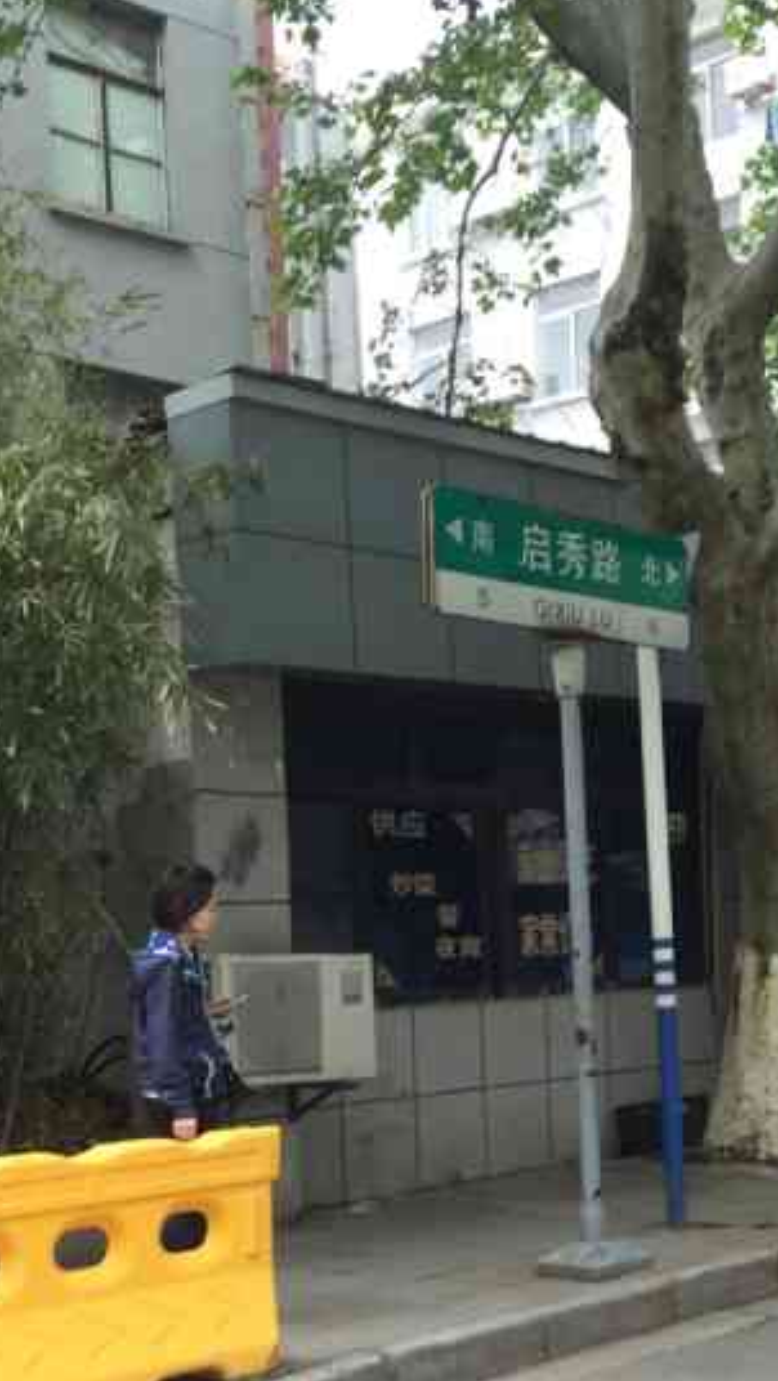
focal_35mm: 55
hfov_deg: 21.2
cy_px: 1063
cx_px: 760
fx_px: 2015
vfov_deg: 36.8
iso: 32
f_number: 2.2
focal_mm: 4.15
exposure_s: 1/189
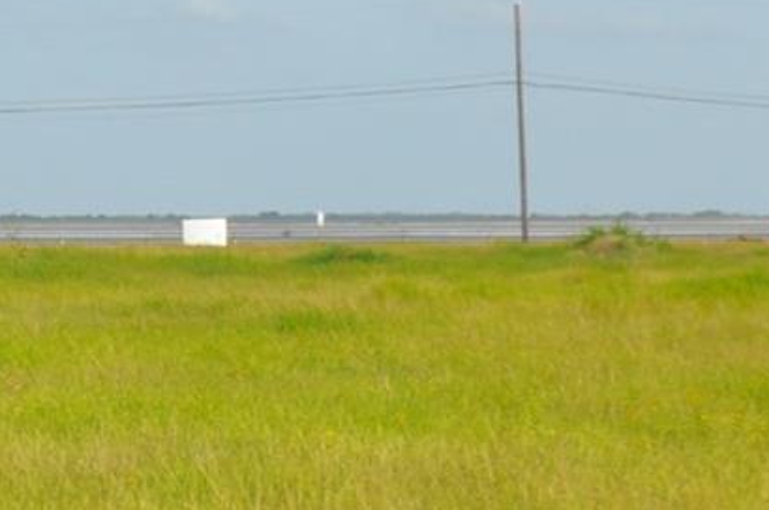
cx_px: 26
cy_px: 262
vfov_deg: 6.5
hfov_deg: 9.8
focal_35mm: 210
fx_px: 4479
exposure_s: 1/200
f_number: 14
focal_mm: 28
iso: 200
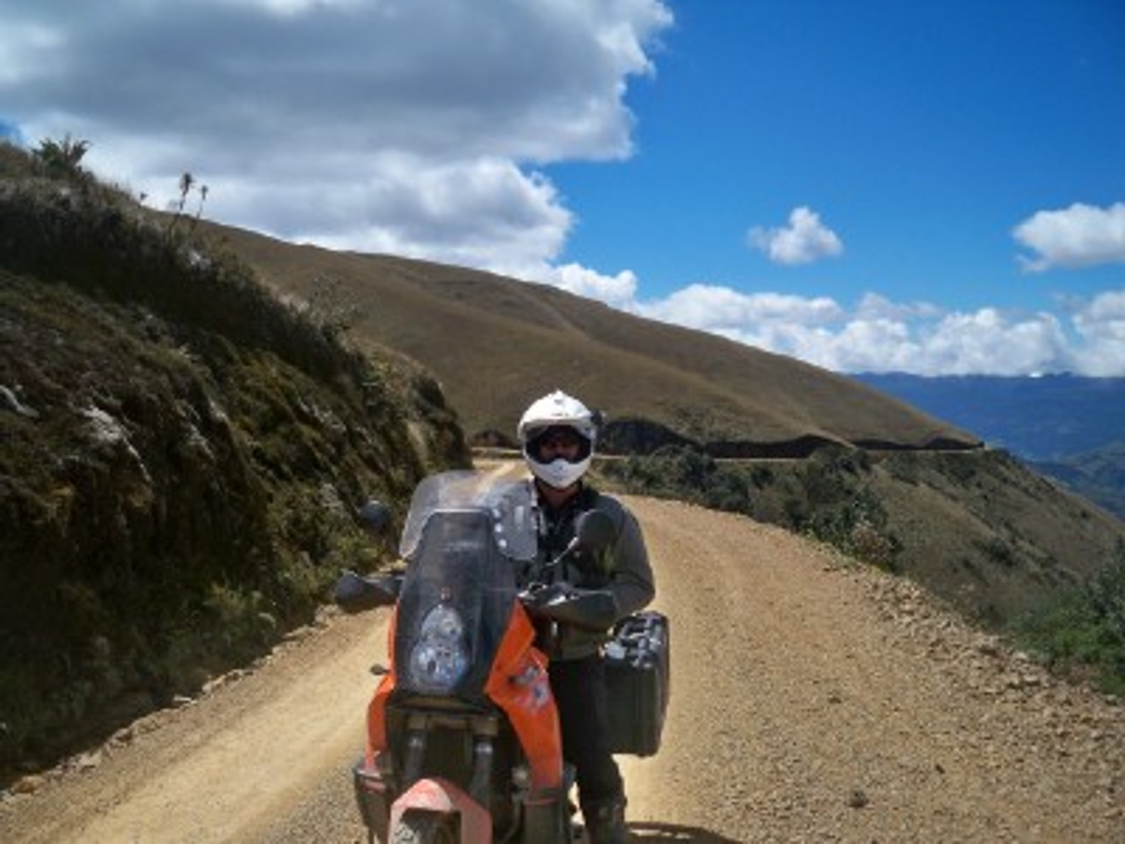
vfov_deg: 40.7
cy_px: 422
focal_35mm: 35
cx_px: 562
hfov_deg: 52.6
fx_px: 1137
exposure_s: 1/640
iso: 64
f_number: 4.7
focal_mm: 6.3
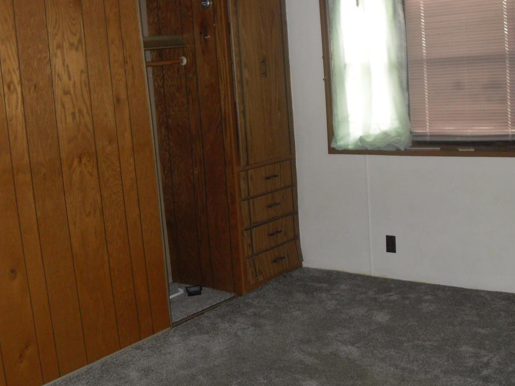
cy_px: 160
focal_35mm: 47
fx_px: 699
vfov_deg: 30.8
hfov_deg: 40.4
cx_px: 250
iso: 160
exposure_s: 1/45
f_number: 2.8
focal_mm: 6.3
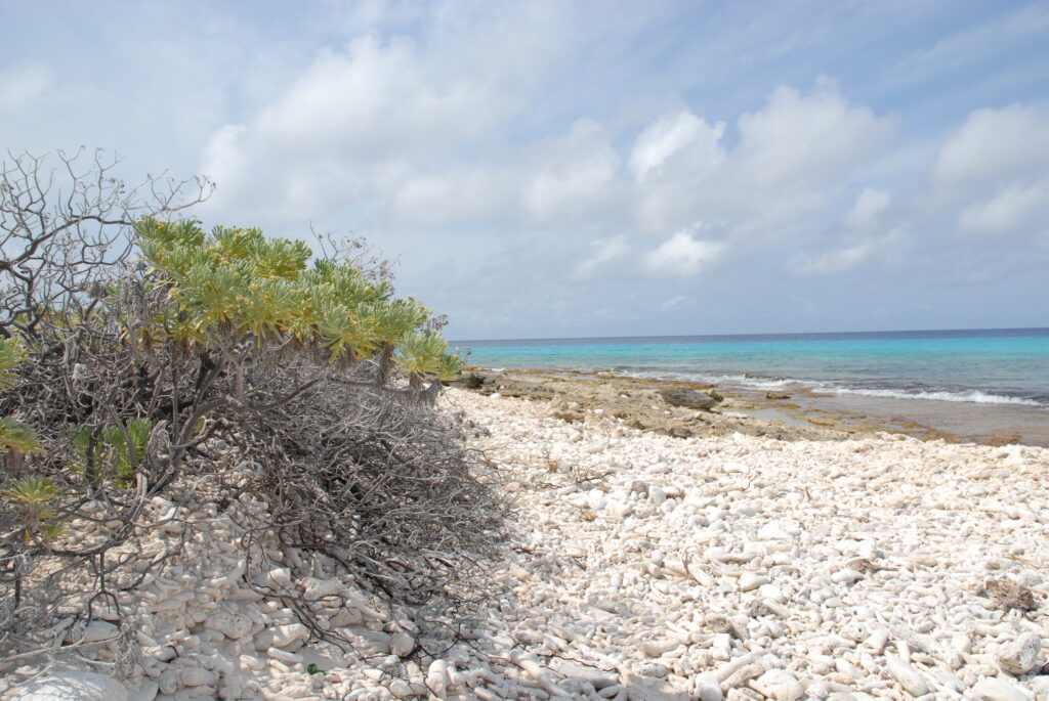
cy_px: 350
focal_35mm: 27
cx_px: 524
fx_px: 788
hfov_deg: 67.3
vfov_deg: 48.0
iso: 100
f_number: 8
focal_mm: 18
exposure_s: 1/250
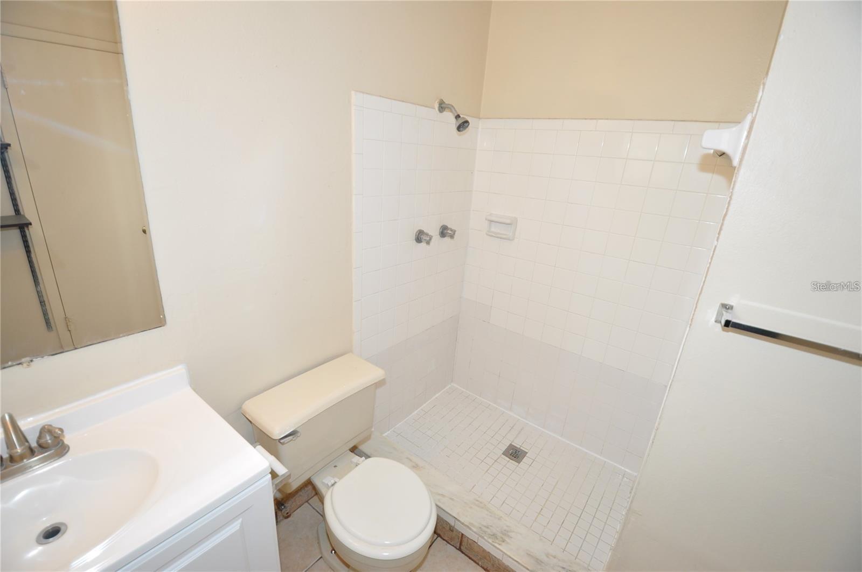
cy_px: 286
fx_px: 359
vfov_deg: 77.2
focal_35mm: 15
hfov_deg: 100.5
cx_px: 431
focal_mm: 10
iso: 500
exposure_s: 1/60
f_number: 4
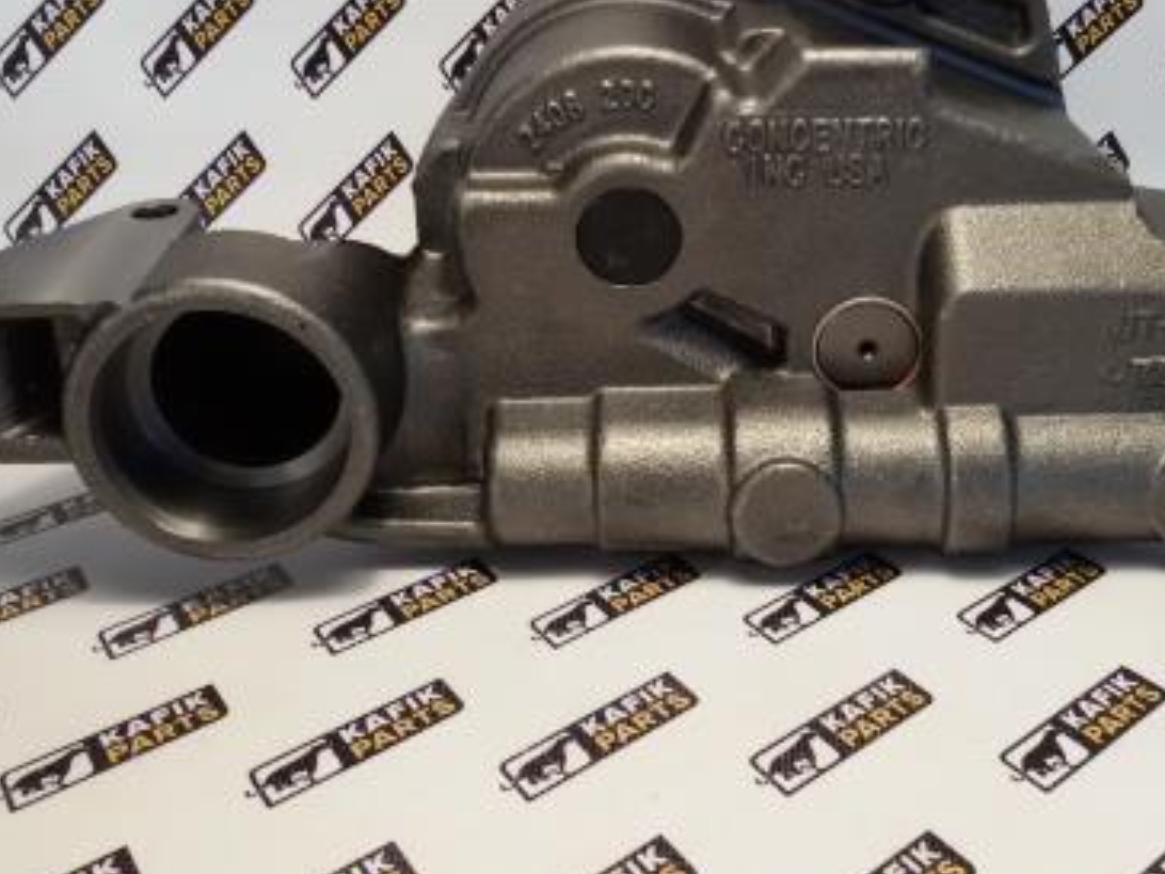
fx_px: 1548
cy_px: 283
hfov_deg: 41.0
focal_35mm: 46
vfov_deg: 31.2
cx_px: 704
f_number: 2.4
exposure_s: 1/33
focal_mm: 2.93
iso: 64
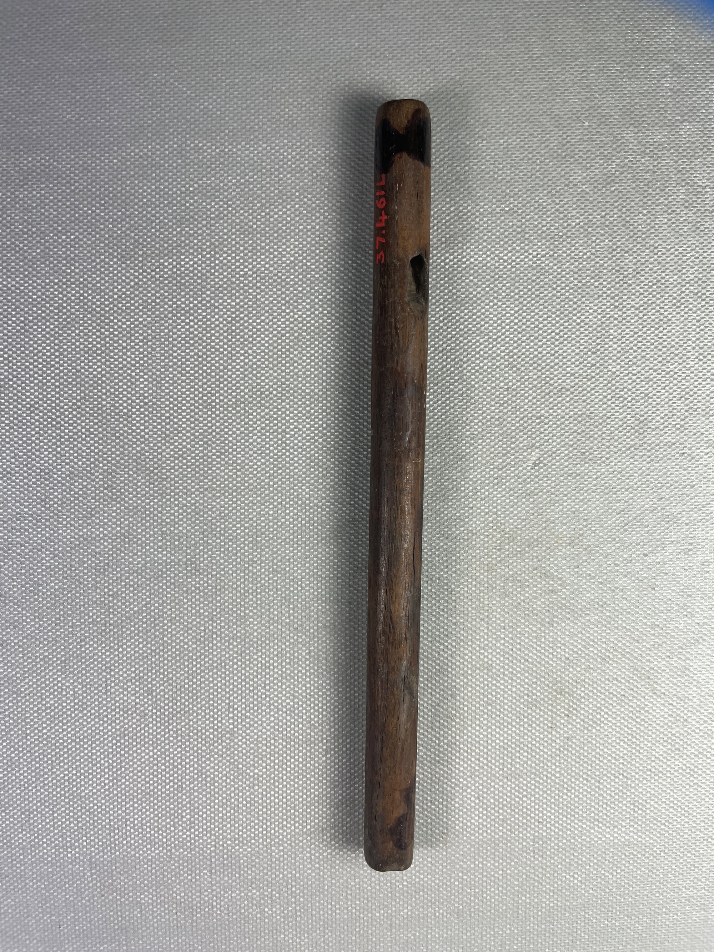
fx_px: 715
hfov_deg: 53.1
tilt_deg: -85.1
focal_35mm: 26
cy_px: 476
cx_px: 357
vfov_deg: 67.3
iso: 32
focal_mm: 4.2
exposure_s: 1/469
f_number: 1.6
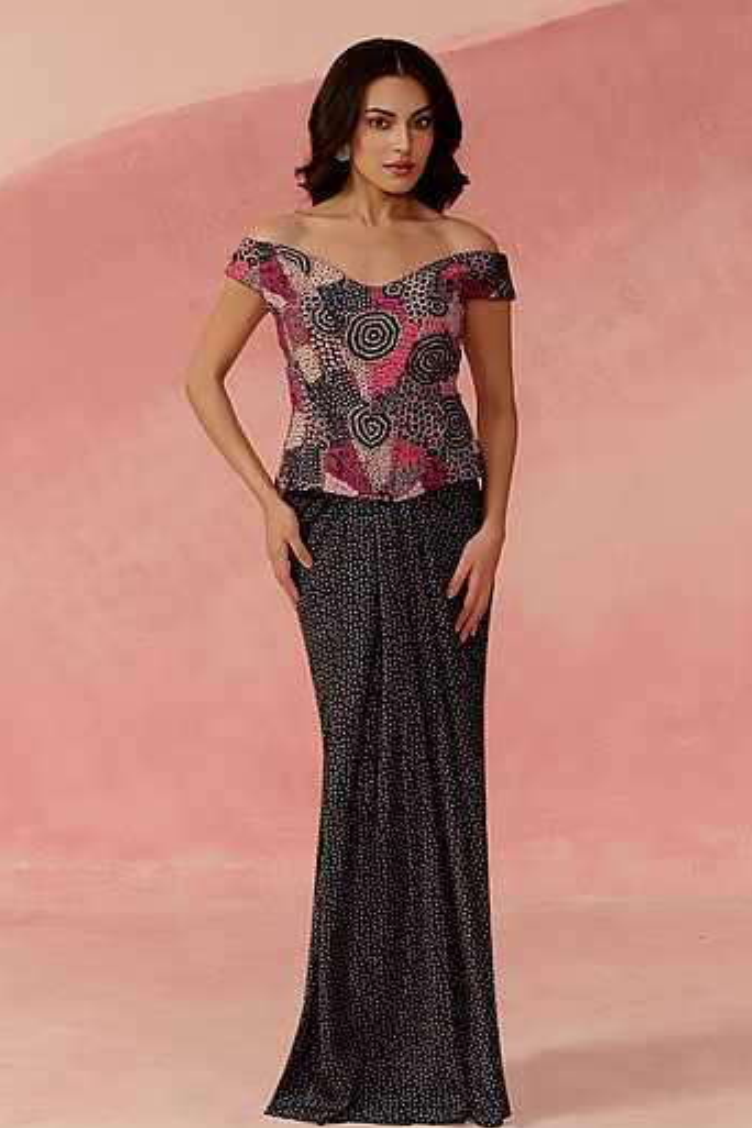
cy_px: 575
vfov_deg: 44.5
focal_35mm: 44
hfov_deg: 30.5
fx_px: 1379
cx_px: 380
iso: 250
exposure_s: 1/160
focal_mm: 43
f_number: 4
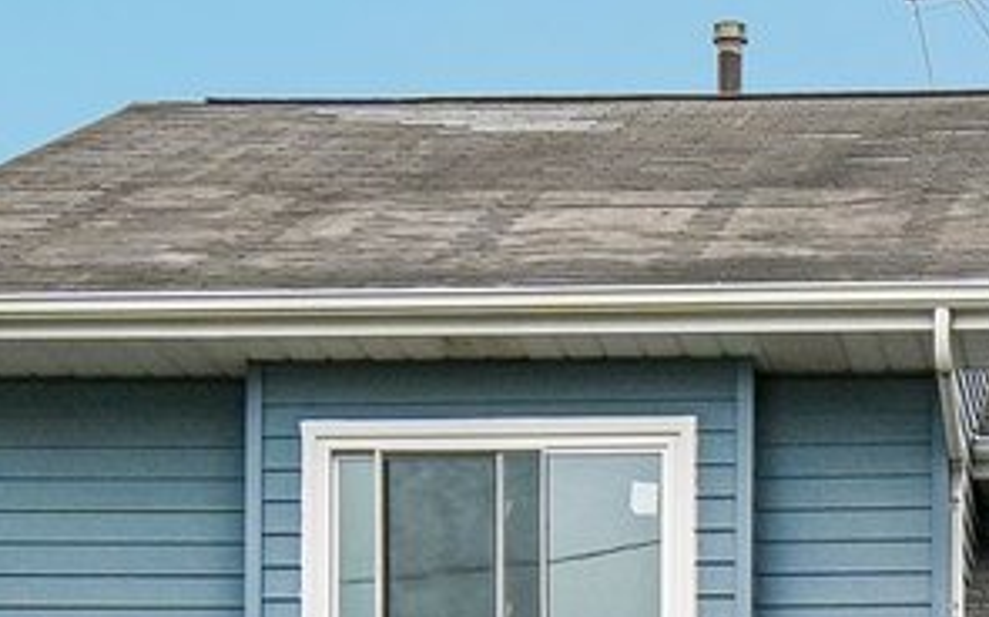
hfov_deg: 12.3
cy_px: 1268
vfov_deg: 7.5
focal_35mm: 168
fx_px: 4526
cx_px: 1046
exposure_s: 1/100
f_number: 8
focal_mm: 20
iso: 100
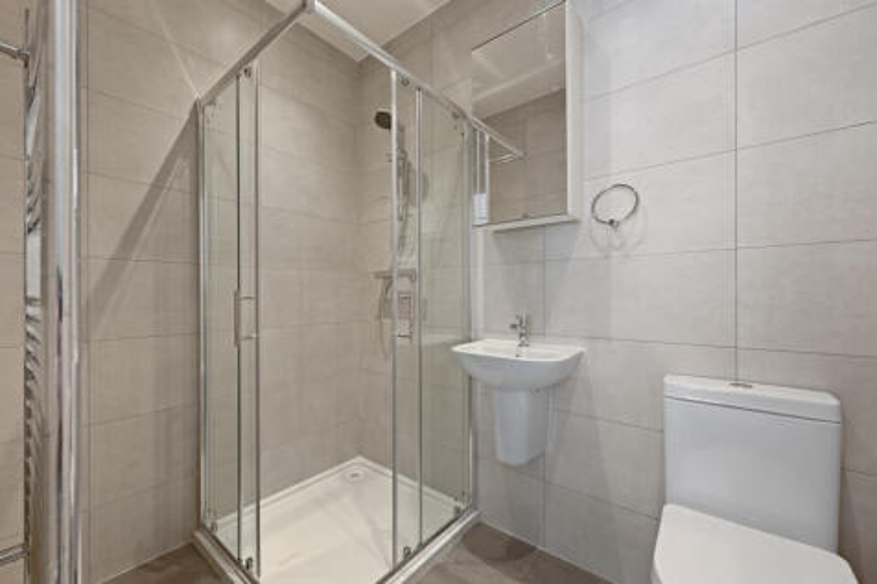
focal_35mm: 14
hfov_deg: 104.3
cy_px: 292
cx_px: 438
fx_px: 341
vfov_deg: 81.2
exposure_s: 1/2
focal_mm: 14
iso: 160
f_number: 5.6
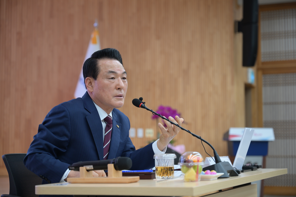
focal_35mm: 70
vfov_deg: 19.5
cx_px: 148
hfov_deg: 28.8
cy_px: 98
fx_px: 575
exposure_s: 1/200
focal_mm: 70
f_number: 3.2
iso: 640
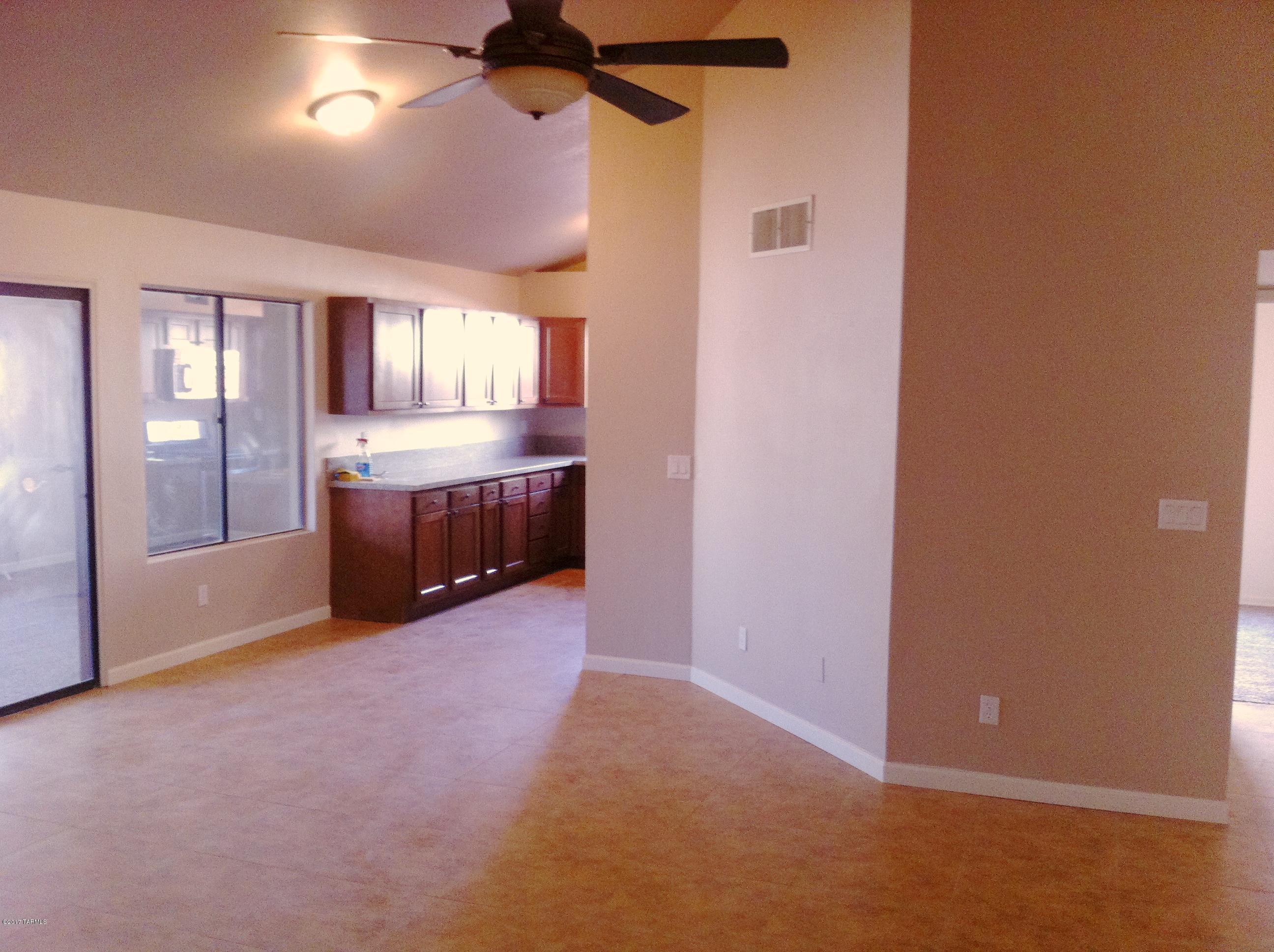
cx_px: 637
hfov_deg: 52.7
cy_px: 476
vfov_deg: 40.6
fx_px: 1286
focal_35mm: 35
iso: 250
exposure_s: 1/17
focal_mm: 3.85
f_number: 2.8
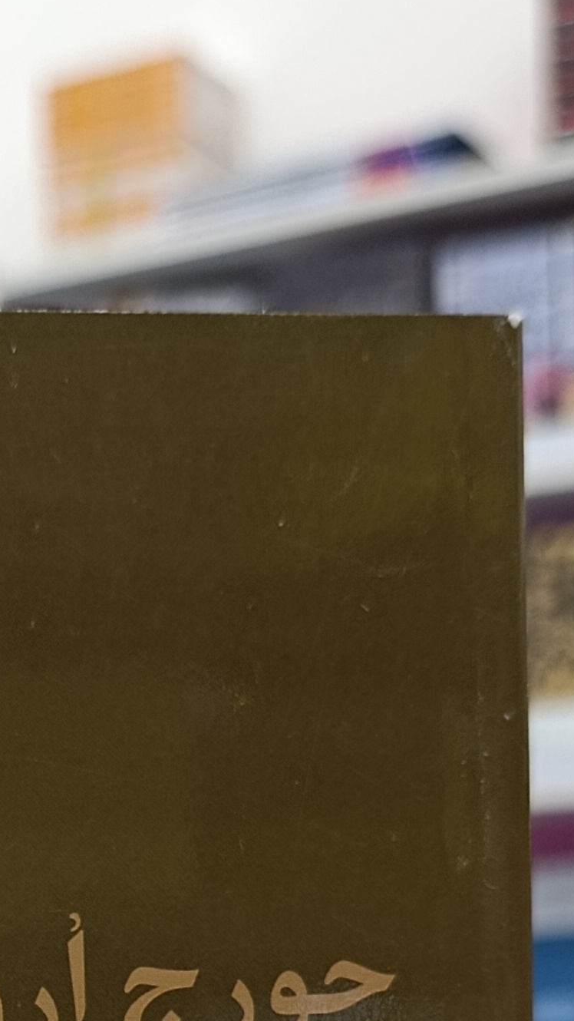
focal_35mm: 77
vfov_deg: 25.4
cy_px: 1144
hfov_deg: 15.5
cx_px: 31
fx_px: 2084
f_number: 1.65
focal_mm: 6.11
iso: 688
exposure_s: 1/100
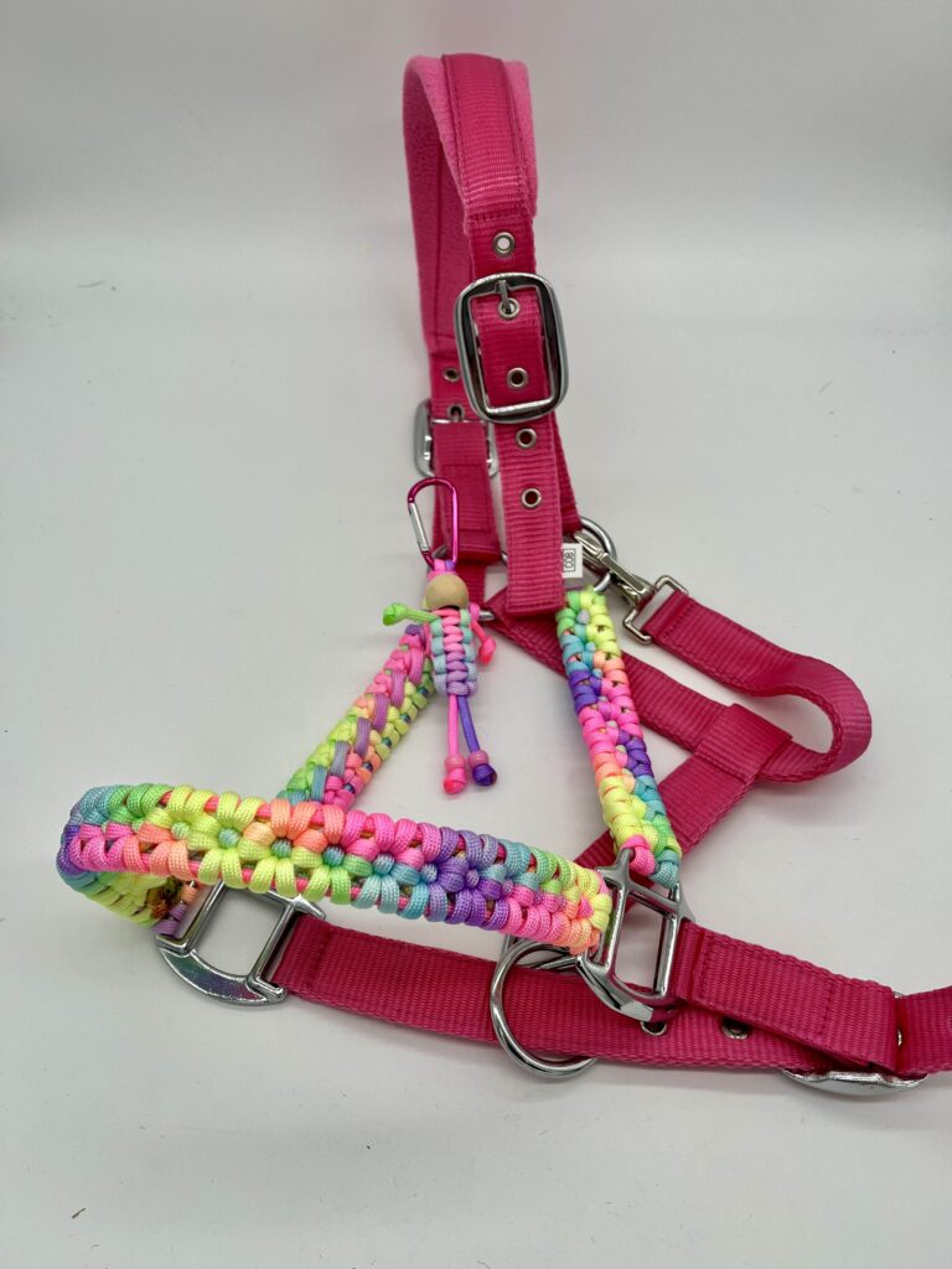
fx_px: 953
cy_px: 634
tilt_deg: -55.3
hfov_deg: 53.1
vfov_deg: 67.3
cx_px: 476
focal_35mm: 26
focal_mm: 5.1
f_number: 1.6
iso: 50
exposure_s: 1/1075
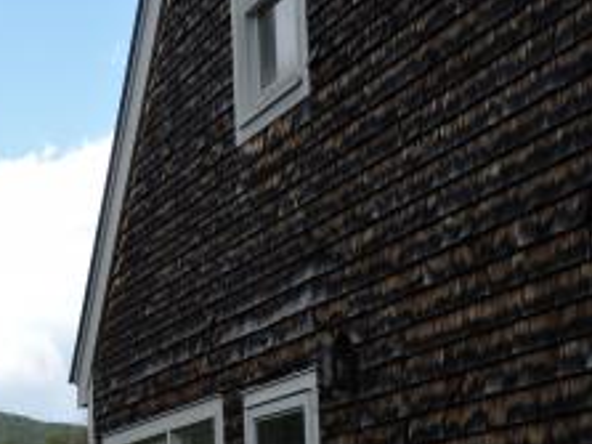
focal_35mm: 112
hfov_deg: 16.8
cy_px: 343
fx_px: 1914
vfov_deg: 13.2
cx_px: -119
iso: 100
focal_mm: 7.7
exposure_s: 1/640
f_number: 3.4
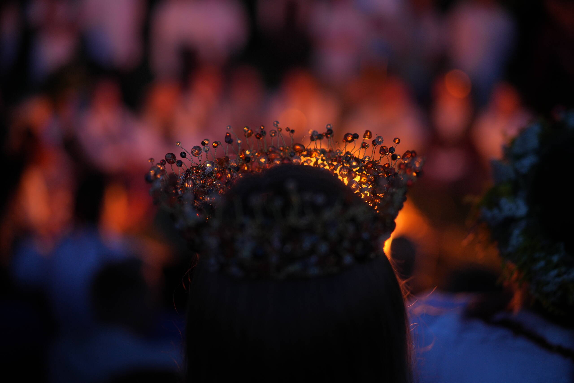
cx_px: 287
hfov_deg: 39.6
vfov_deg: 27.0
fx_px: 797
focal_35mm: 50
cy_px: 192
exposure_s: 1/15
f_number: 1.4
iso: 400
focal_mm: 50
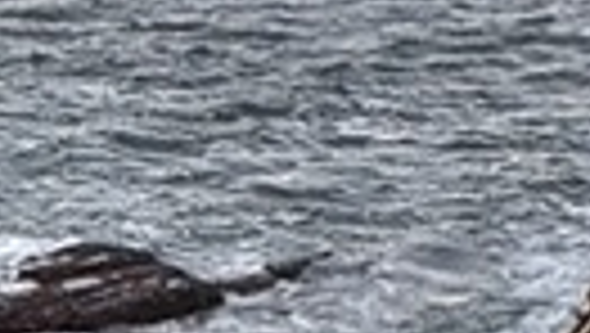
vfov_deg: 1.8
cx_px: 991
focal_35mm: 656
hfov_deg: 3.3
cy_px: -698
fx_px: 10273
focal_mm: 9
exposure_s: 1/197
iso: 25
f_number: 2.8
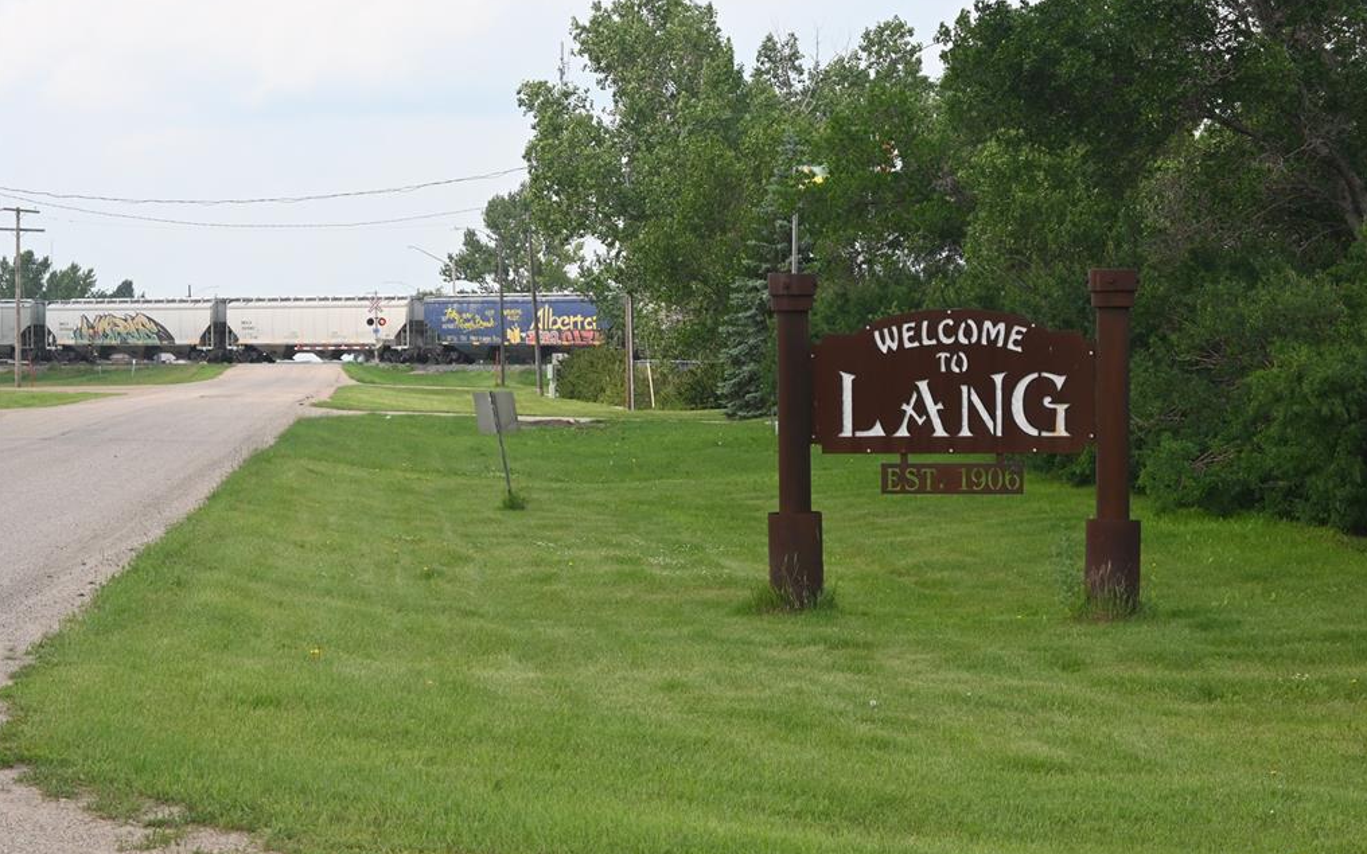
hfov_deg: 26.8
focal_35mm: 77
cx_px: 682
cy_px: 421
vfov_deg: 16.9
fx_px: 2869
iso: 100
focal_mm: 50
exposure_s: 1/320
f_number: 6.3
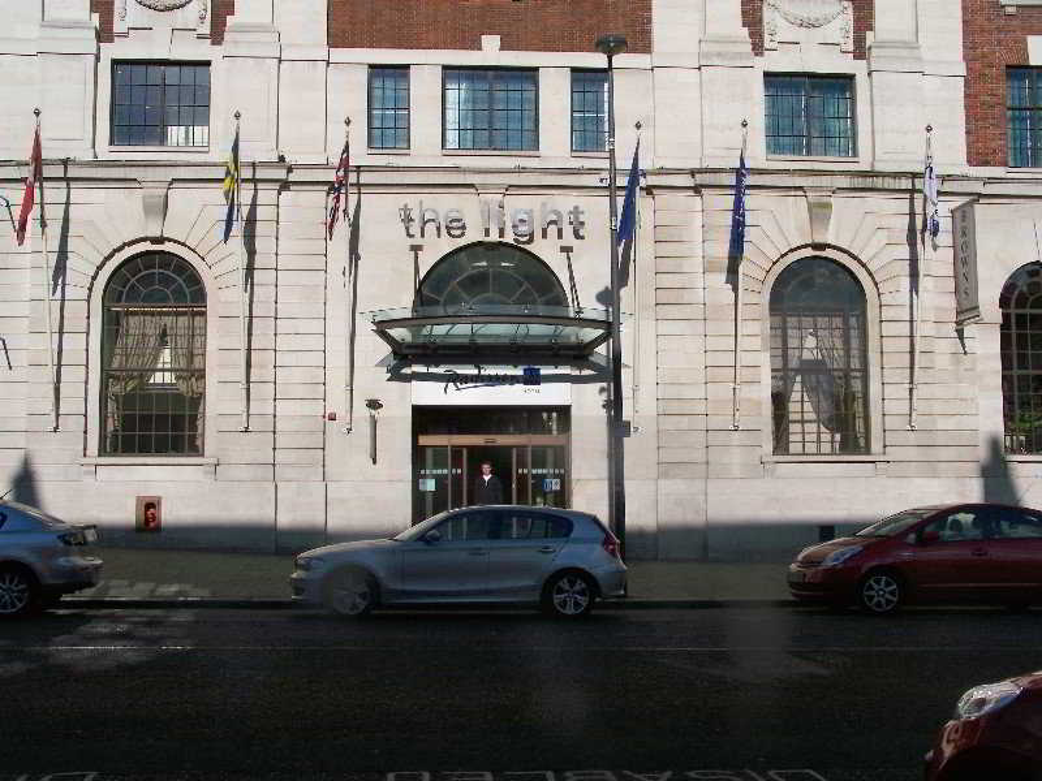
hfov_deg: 45.8
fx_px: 1234
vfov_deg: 35.1
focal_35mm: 41
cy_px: 390
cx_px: 521
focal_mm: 7.6
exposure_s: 1/1000
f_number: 5.6
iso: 125
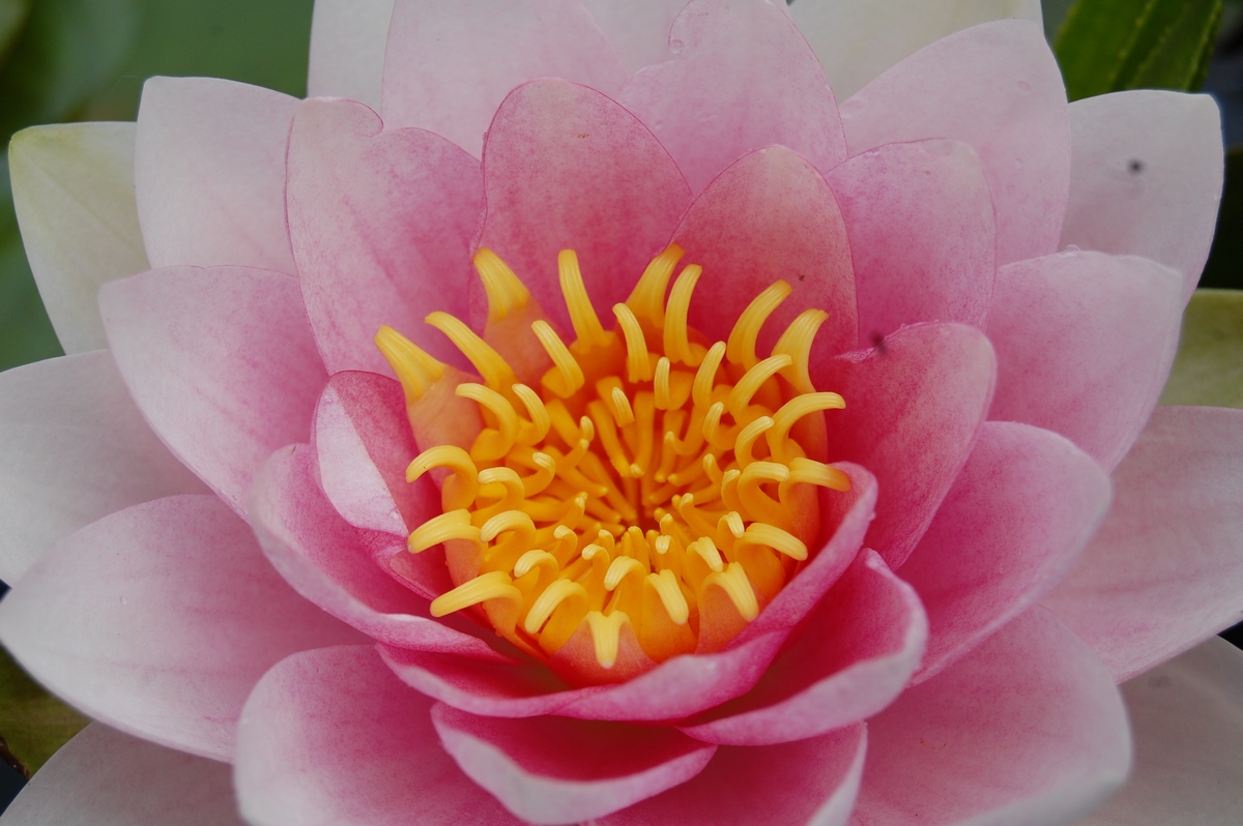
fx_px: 2846
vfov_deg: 16.5
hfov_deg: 24.6
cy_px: 413
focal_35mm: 82
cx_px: 622
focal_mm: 55
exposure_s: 1/320
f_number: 9
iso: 200
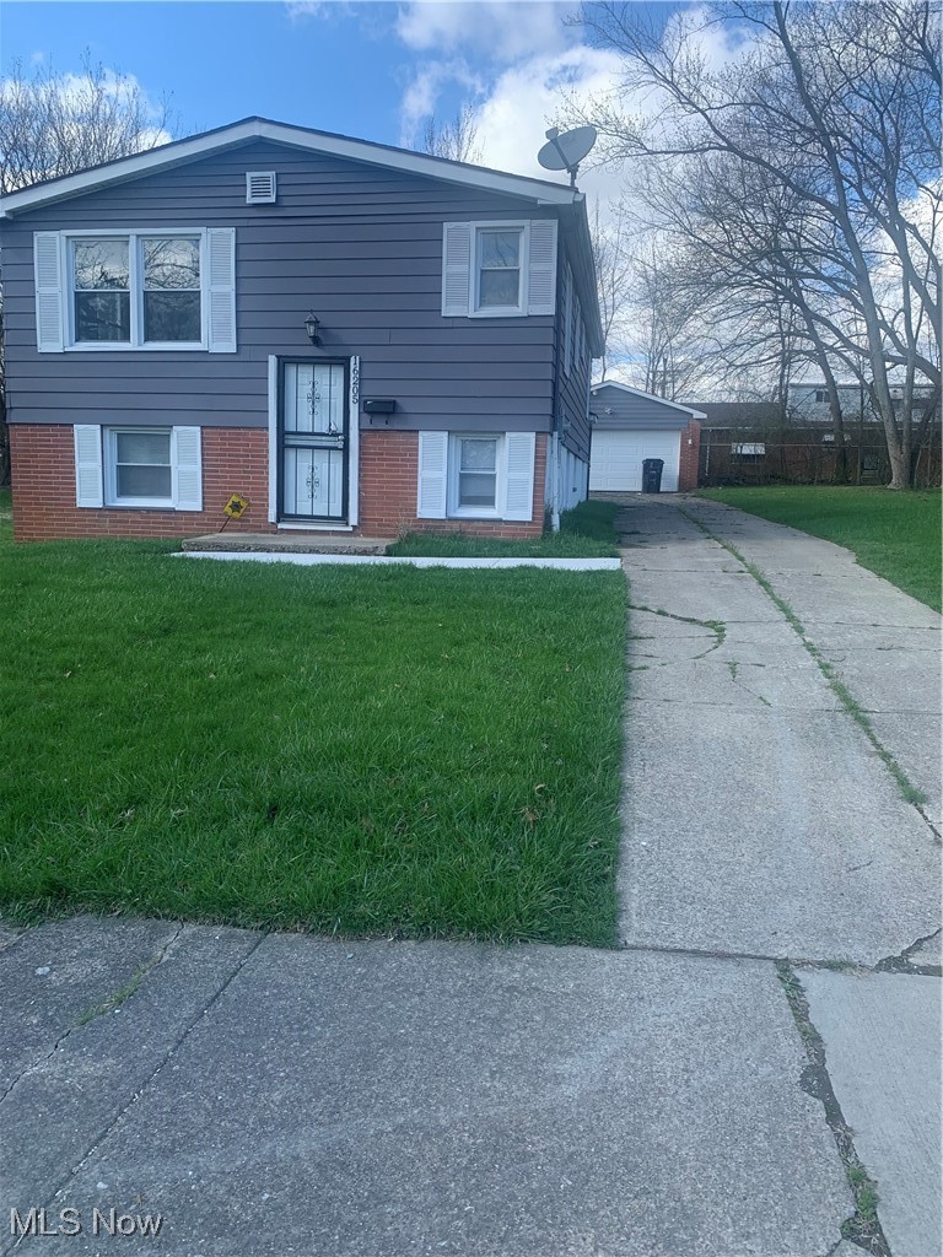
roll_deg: -2.5
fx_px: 944
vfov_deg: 67.3
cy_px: 628
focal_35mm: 26
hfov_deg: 53.1
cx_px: 472
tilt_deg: -5.3
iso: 25
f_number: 1.8
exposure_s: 1/749
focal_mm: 4.25
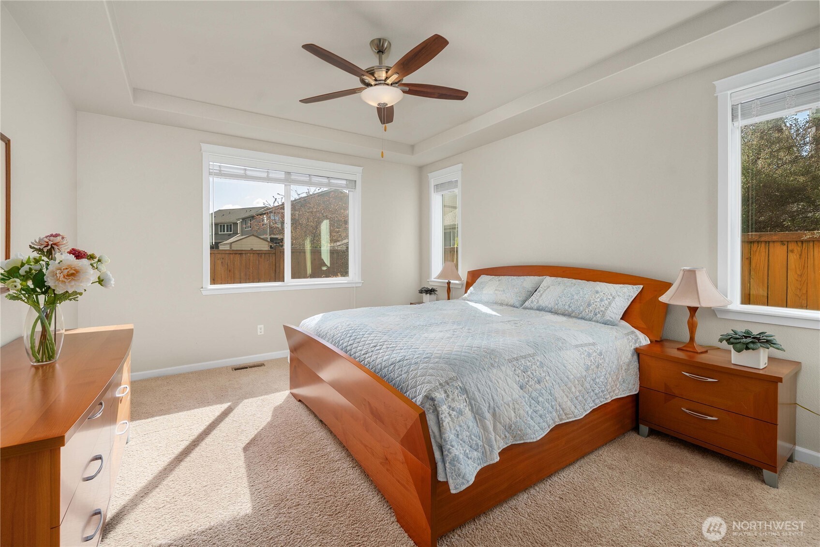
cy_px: 274
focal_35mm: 14
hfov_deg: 104.2
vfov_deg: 81.3
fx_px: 319
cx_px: 410
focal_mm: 14
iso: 640
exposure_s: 1/30
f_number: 7.1
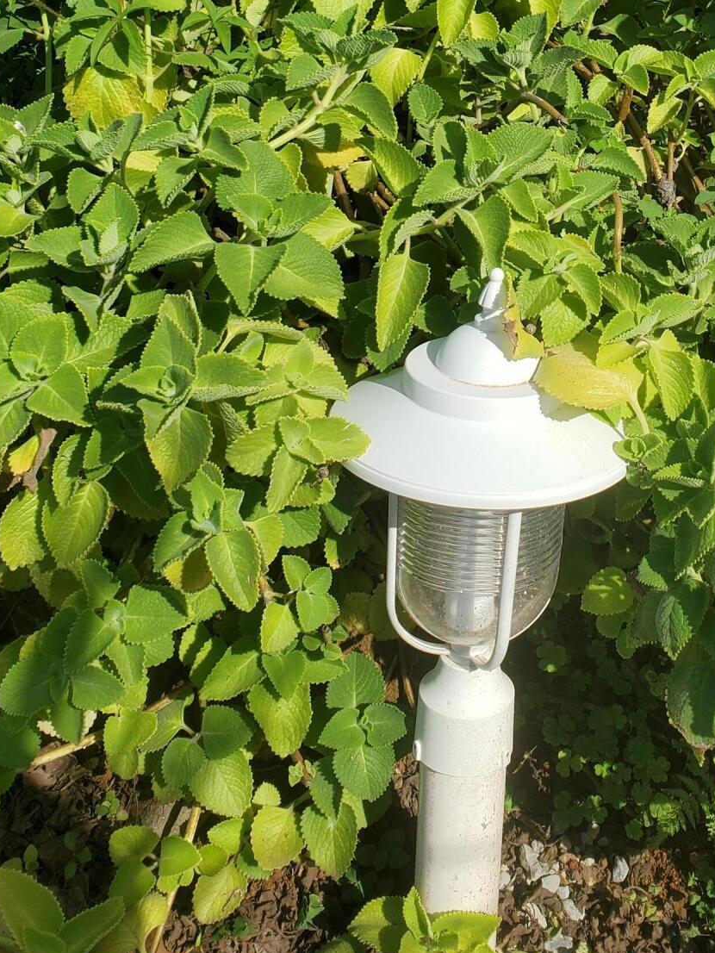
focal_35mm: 47
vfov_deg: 38.7
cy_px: 172
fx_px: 1294
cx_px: 583
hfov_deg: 30.1
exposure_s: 1/2060
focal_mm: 4.3
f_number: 2.4
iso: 50
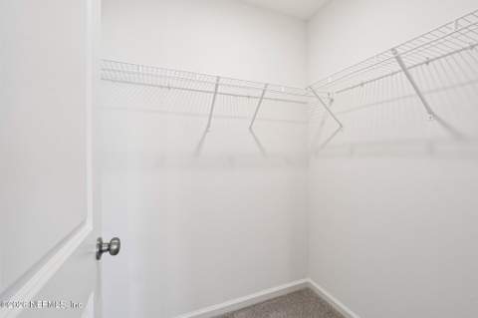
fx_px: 199
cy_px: 159
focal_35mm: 15
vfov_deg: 77.2
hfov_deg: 100.4
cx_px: 239
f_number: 8
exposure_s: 1/13
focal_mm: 10
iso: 400
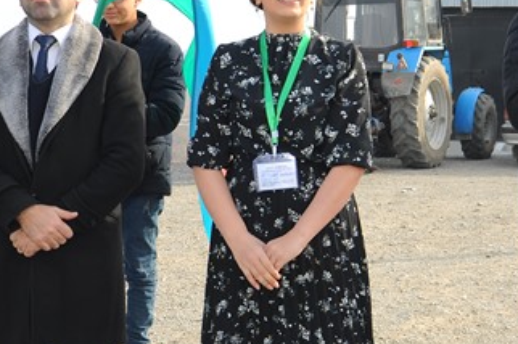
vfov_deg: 14.7
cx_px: 375
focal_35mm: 93
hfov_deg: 21.8
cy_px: 209
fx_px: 1337
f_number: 5.6
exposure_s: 1/200
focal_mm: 26
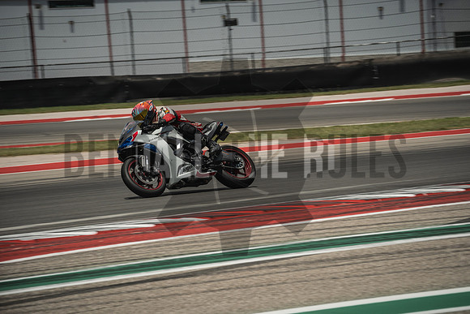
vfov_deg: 5.8
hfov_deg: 8.6
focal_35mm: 238
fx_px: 3108
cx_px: 235
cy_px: 157
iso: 160
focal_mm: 158.8
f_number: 8
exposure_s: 1/400
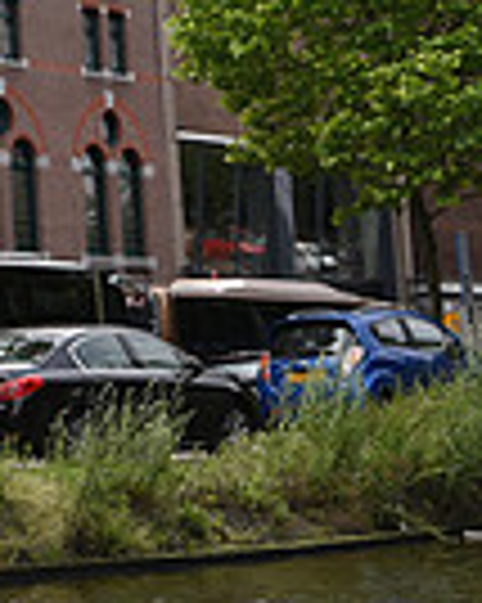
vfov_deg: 11.0
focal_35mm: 171
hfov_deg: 8.9
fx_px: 3053
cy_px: -191
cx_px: -131
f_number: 10
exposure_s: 1/160
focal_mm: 42
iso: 160
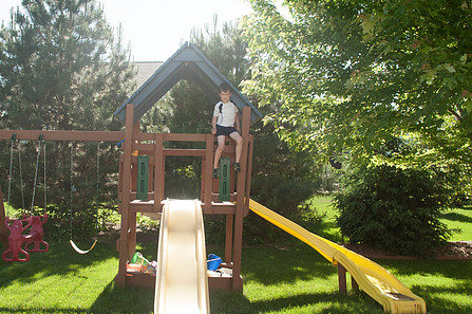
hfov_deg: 54.1
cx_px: 187
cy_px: 193
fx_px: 458
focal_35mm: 35
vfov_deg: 37.6
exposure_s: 1/2000
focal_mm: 18
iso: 400
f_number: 5
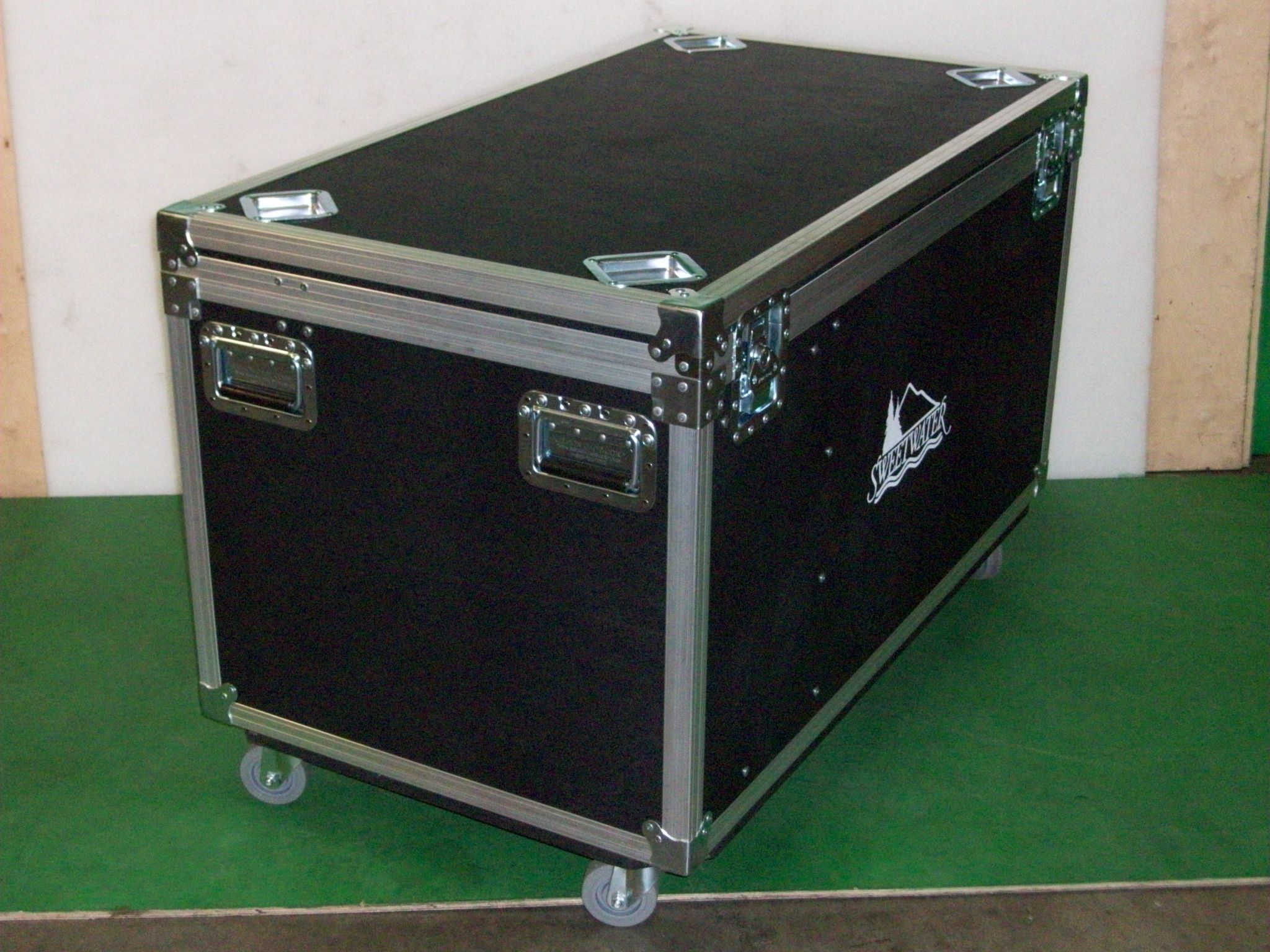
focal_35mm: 53
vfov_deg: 27.5
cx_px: 635
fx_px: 1944
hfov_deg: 36.2
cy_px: 476
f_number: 3.6
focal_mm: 8.8
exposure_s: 1/70.6
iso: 320
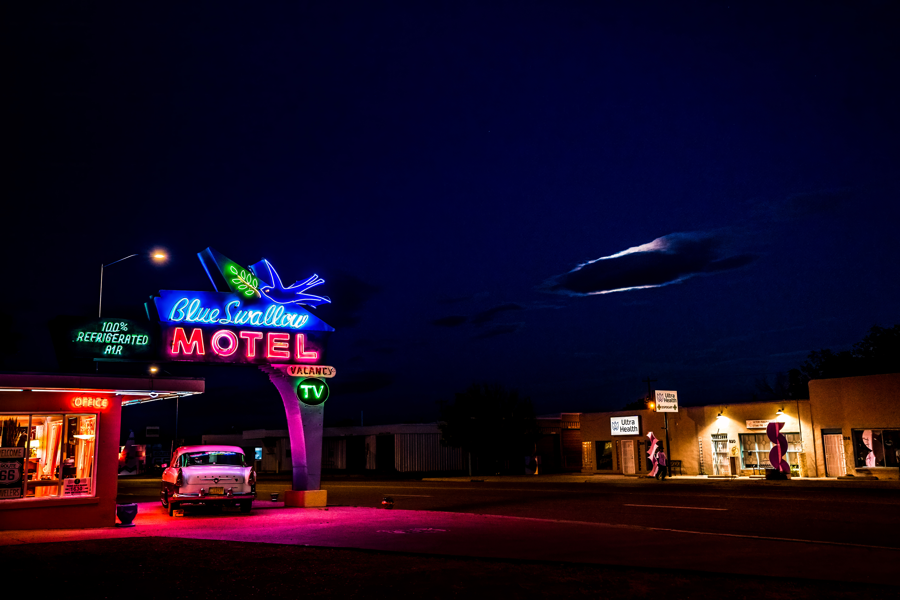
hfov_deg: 54.4
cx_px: 450
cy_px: 300
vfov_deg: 37.9
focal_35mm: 35
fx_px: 875
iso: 2500
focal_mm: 35
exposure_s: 1/125
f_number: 3.2
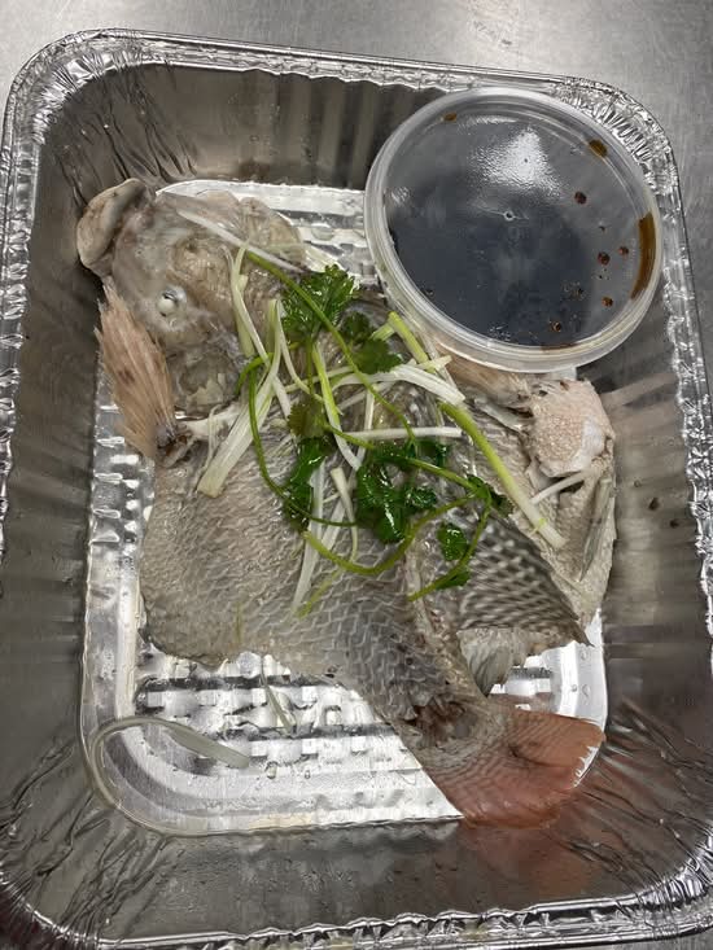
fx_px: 714
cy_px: 475
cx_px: 356
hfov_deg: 53.1
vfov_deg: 67.3
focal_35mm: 26
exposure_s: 1/120
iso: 80
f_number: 1.8
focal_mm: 4.25
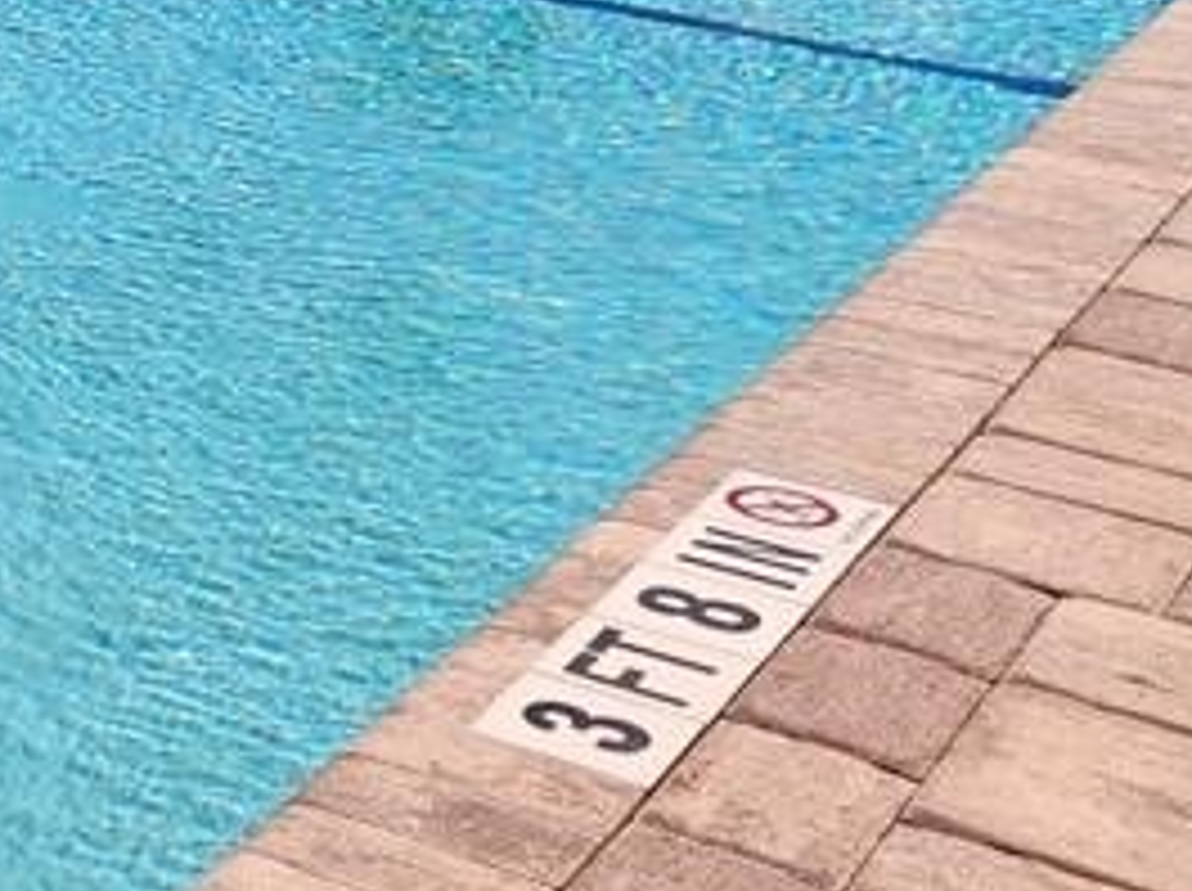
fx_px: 3061
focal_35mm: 89
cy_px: 76
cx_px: -985
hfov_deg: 17.6
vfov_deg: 16.3
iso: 20
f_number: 1.8
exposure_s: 1/2510
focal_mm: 5.4
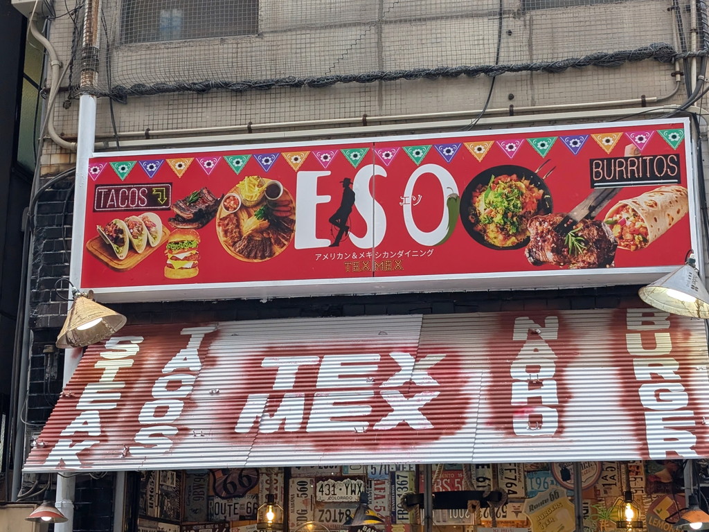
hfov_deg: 38.9
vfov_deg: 29.7
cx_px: 354
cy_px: 266
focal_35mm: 49
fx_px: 1004
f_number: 1.68
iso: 83
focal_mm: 6.9
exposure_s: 1/290
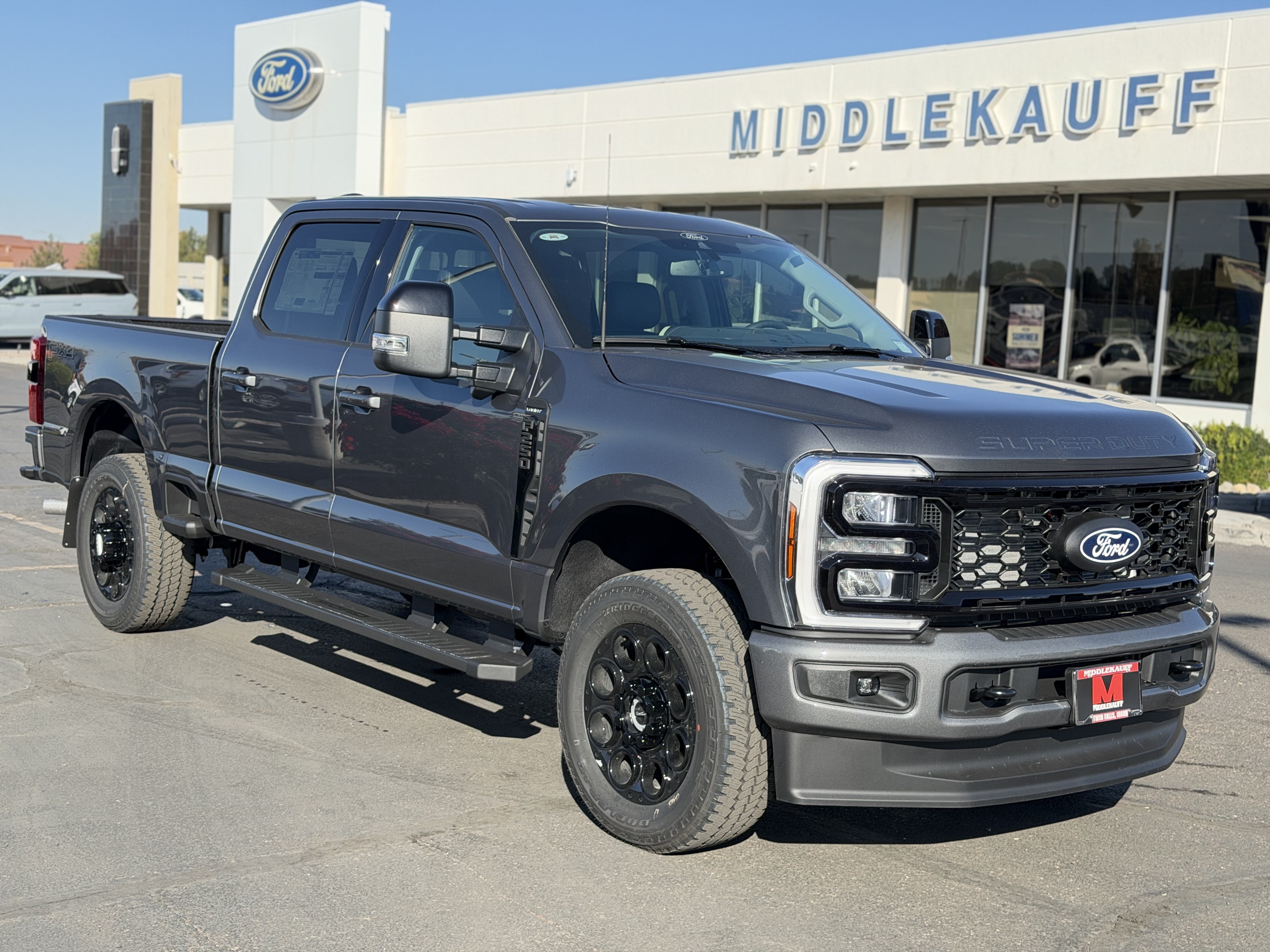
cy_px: 476
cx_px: 635
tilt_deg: -5.7
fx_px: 1761
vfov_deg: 30.3
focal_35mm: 48
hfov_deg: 39.7
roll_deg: -2.5
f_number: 1.78
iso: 80
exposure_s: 1/3378
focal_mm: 6.76
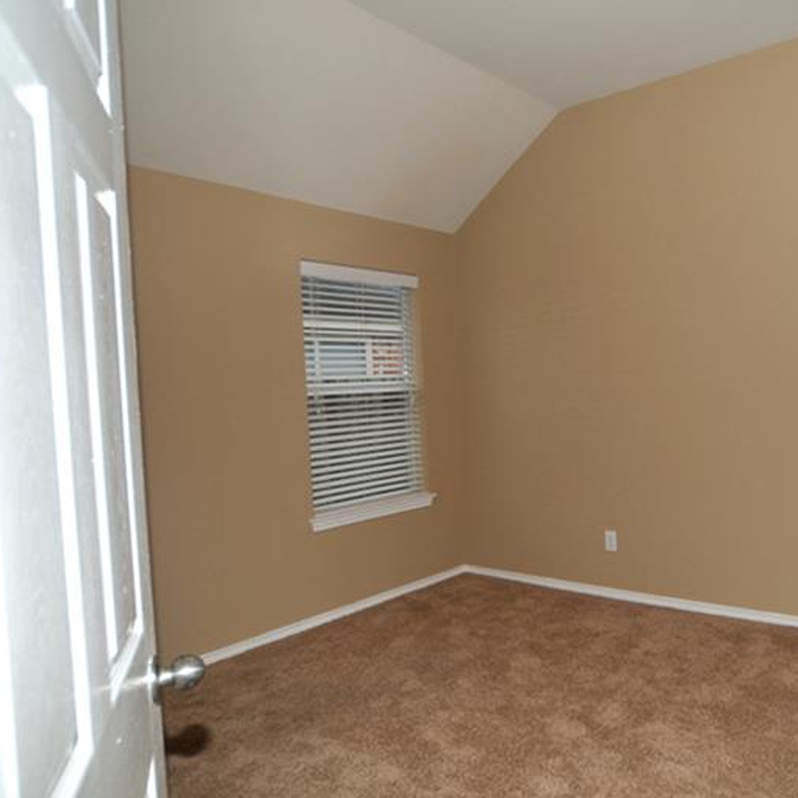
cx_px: 604
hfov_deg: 61.2
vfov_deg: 65.0
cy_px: 391
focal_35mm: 24
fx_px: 626
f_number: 4.8
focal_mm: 12
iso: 200
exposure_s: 1/60
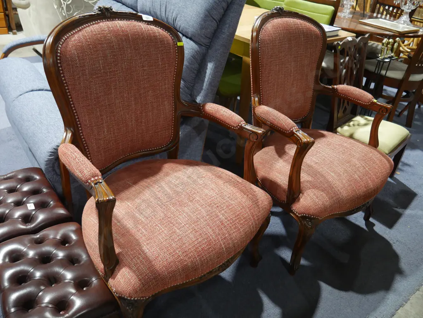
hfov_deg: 63.4
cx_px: 212
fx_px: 342
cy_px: 159
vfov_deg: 49.8
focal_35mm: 28
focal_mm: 14
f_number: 3.5
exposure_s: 1/60
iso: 800
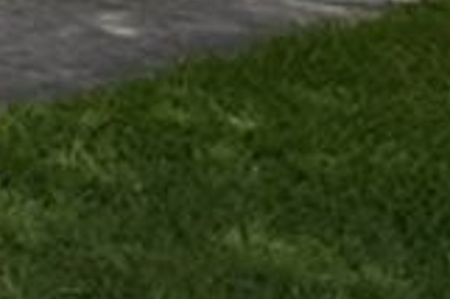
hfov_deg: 10.6
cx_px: -704
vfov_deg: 8.0
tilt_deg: -3.2
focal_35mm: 159
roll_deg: +1.3
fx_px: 1985
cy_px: -411
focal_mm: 6.76
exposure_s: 1/5714
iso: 80
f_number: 1.78
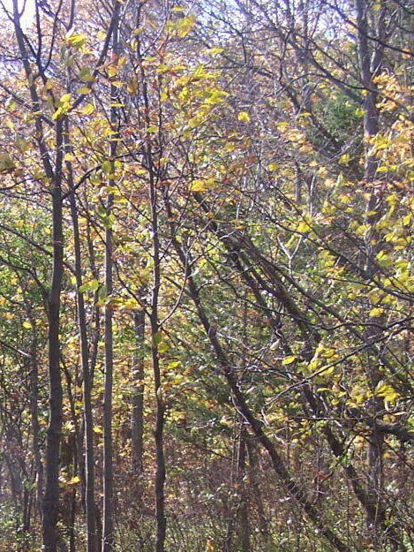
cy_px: 490
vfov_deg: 23.0
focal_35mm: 83
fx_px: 1323
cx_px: -11
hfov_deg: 17.3
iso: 80
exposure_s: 1/250
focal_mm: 6.3
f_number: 2.8
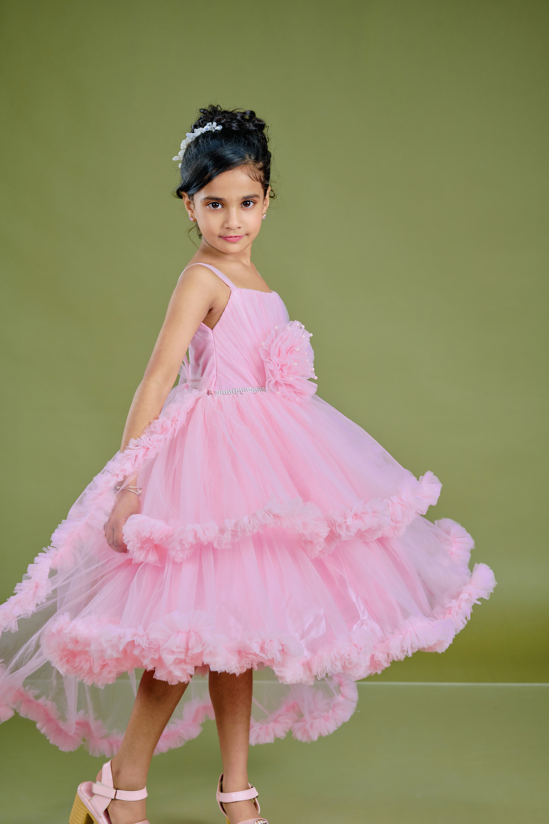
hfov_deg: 16.1
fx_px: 1944
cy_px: 412
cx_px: 274
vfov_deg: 23.9
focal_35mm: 85
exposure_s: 1/100
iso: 200
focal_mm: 85
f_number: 5.6
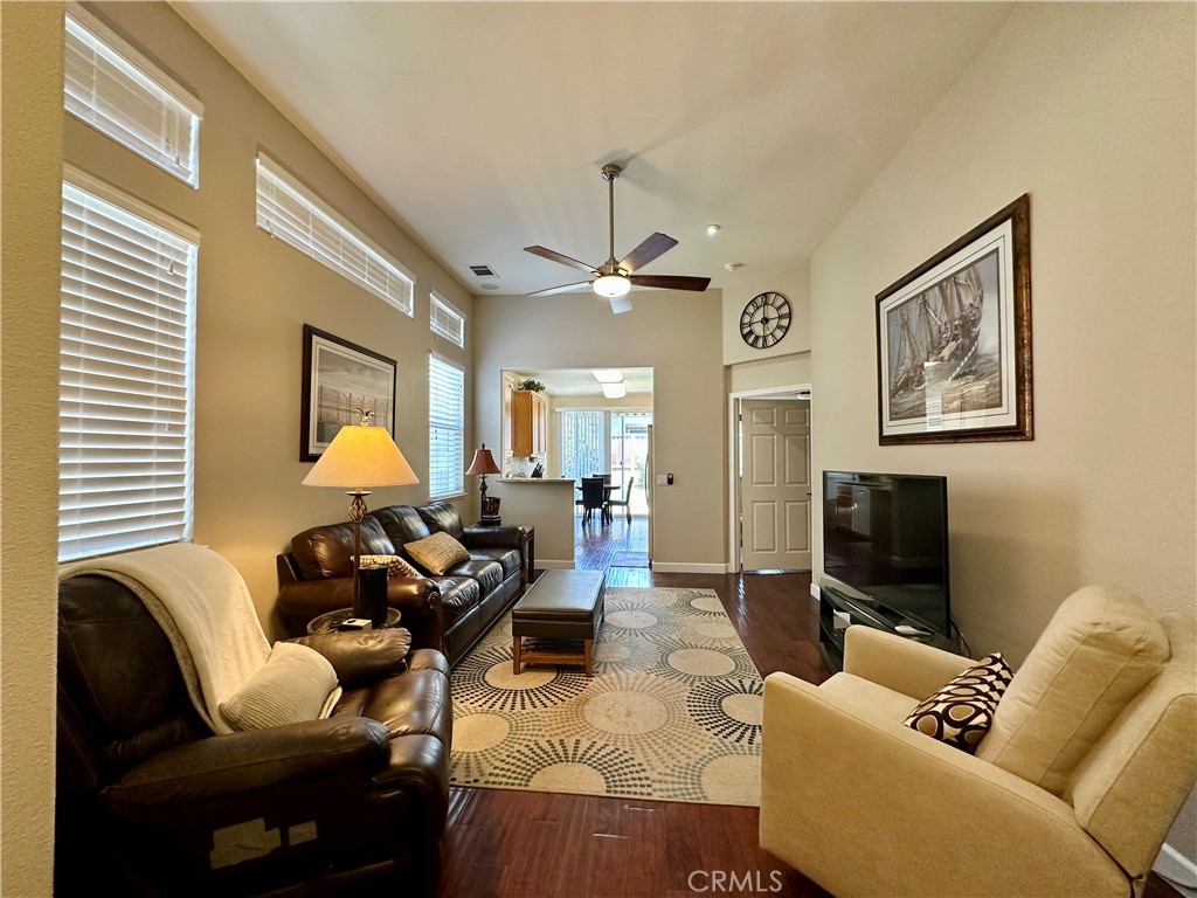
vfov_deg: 85.7
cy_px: 449
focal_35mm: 14
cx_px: 598
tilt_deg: +1.5
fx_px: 484
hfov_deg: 102.1
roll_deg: -0.2
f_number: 2.2
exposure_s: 1/120
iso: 250
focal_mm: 2.22
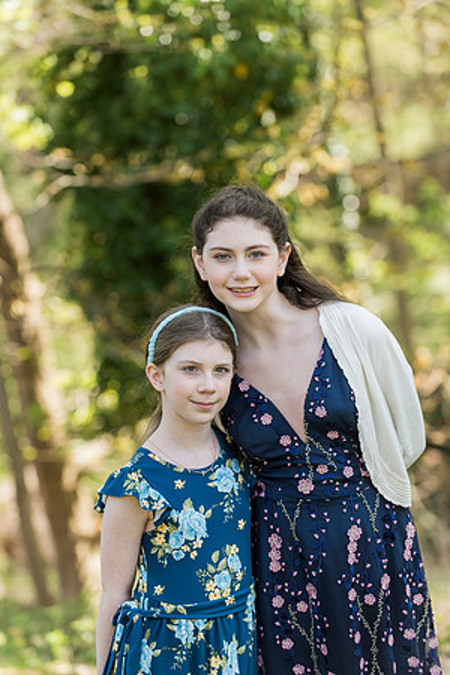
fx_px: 2531
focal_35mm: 135
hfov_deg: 10.2
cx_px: 225
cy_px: 338
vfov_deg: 15.2
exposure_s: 1/1000
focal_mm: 135
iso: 800
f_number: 4
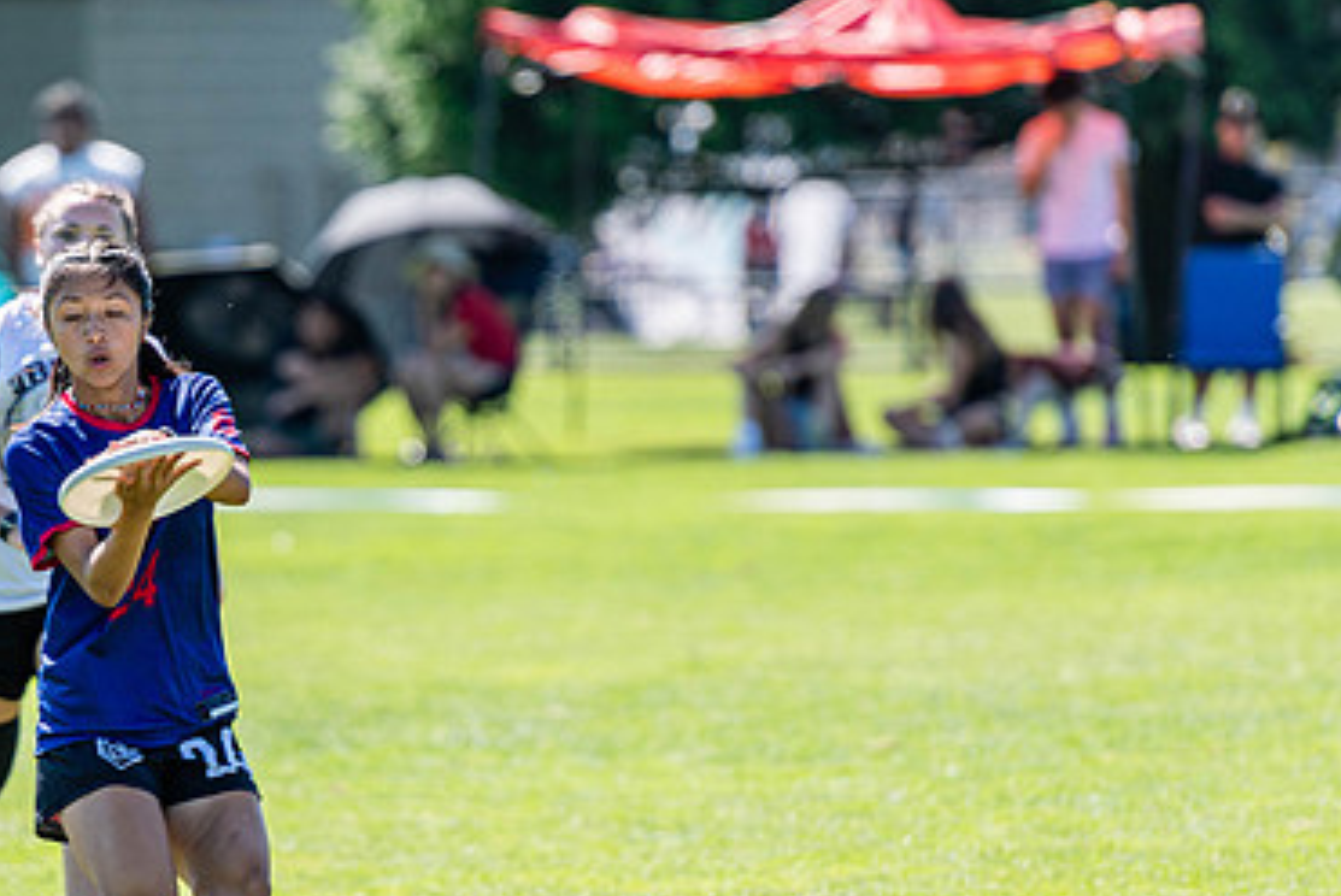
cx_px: 307
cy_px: 493
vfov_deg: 2.9
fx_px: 17483
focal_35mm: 469
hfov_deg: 4.4
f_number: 3.2
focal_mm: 200
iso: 100
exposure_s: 1/1250
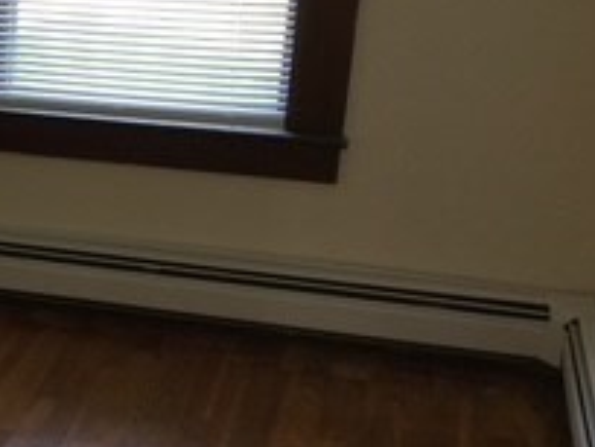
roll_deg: -0.6
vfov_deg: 16.2
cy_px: 242
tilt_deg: -20.4
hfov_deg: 19.6
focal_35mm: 91
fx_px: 1564
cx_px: -213
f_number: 2.2
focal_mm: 4.15
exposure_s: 1/15
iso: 32
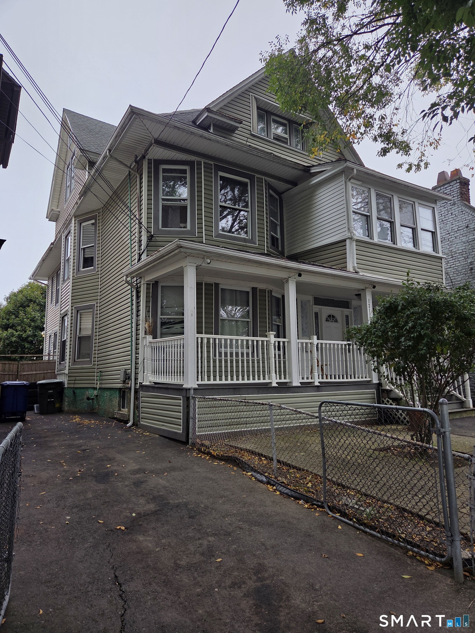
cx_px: 238
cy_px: 316
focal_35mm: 23
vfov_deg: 73.9
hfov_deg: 58.9
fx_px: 421
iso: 80
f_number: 1.8
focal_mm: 5.4
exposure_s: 1/947
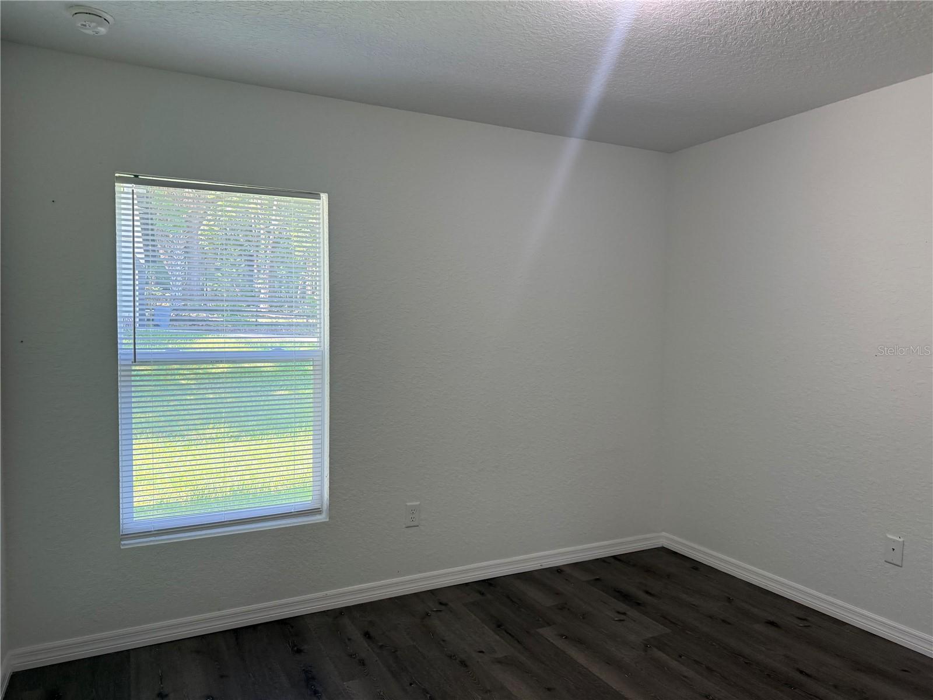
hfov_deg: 71.6
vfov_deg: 56.8
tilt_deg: -0.1
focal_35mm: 24
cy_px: 350
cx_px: 466
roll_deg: -0.4
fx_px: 647
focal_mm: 6.76
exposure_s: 1/120
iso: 160
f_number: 1.78
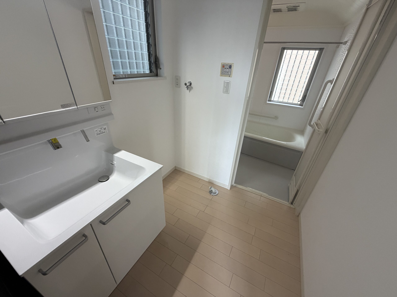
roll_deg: -2.1
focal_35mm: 14
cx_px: 198
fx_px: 161
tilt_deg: -29.6
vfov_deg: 85.7
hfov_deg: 102.1
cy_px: 148
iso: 250
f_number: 2.2
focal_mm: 2.22
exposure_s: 1/121
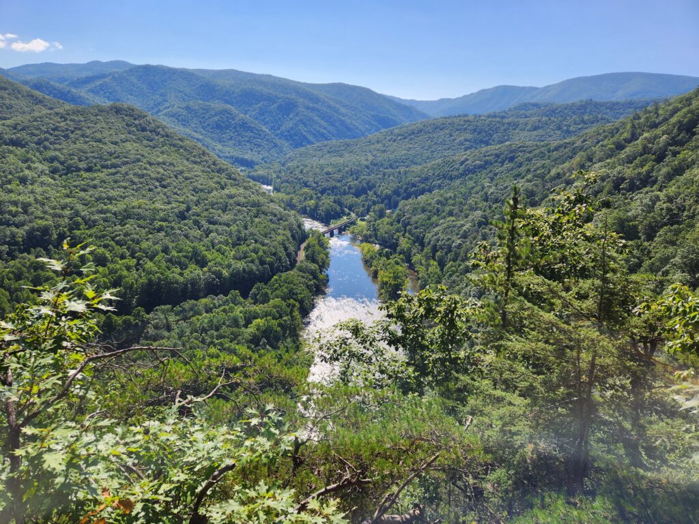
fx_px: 464
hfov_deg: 73.9
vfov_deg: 58.9
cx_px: 350
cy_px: 262
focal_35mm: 23
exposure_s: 1/1538
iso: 20
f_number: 1.8
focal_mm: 5.4
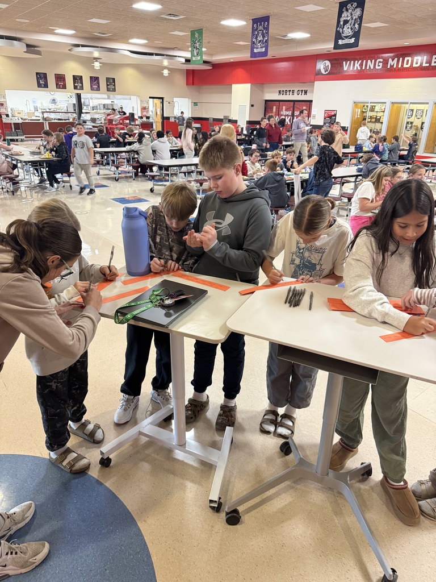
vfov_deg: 71.6
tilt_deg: -23.3
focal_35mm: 24
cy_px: 291
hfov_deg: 56.8
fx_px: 403
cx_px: 218
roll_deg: -2.2
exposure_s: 1/60
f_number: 1.78
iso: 400
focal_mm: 6.76
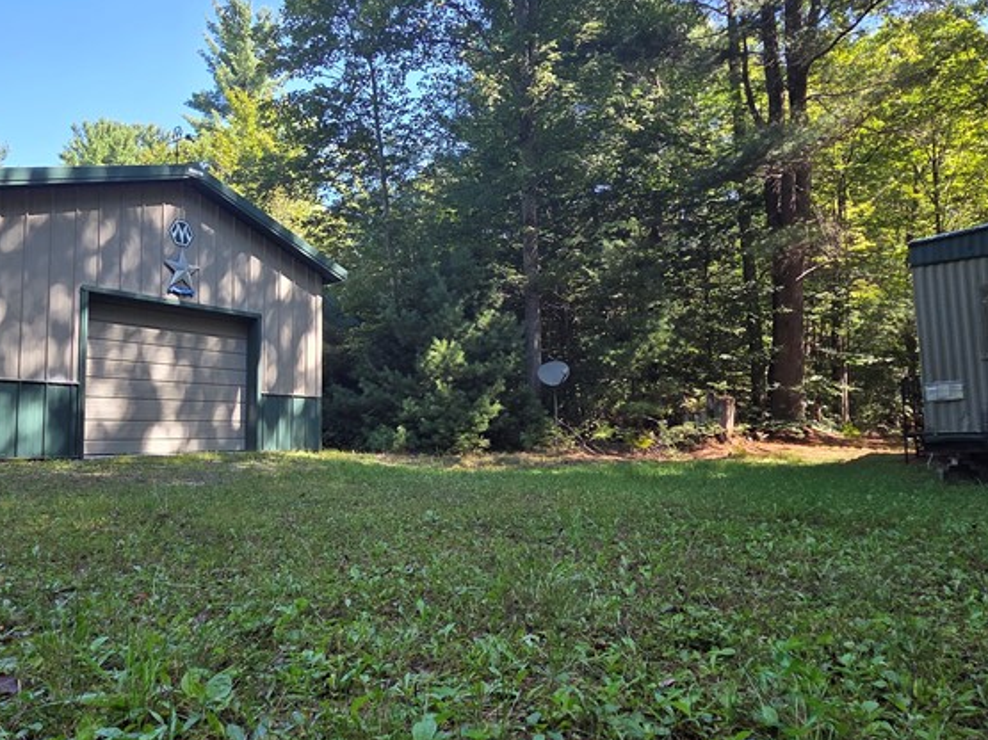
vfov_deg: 56.8
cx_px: 461
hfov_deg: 71.5
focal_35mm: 24
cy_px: 365
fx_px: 685
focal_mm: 2.2
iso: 50
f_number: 2.2
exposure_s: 1/311
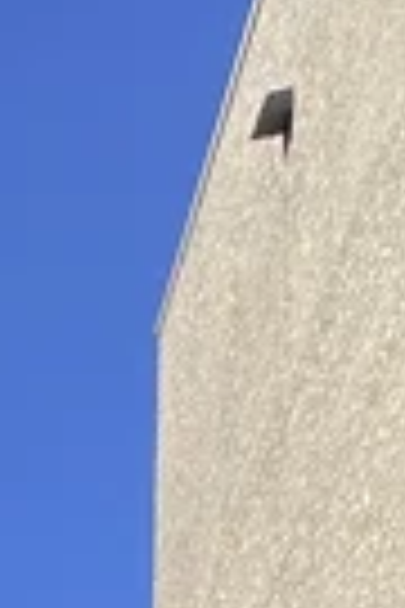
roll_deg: +0.2
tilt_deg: -6.0
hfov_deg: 13.8
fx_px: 1502
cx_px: -306
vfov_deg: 12.0
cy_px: 1765
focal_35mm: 89
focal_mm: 2.22
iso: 40
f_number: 2.2
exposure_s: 1/725
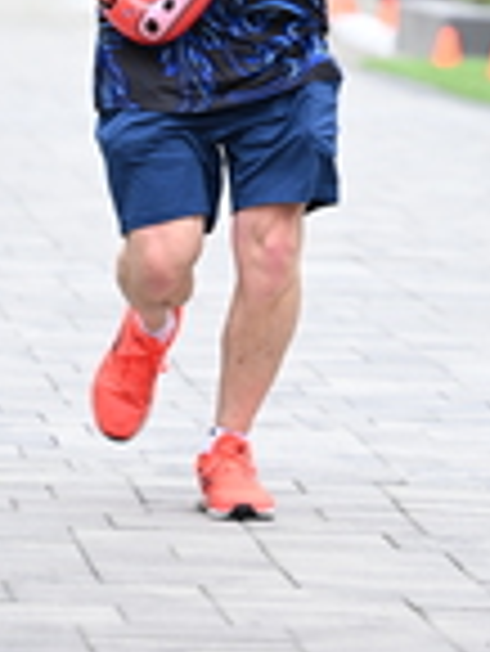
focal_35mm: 455
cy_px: -288
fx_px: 8575
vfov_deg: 4.3
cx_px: 272
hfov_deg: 3.3
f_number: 2.8
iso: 640
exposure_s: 1/1600
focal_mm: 125
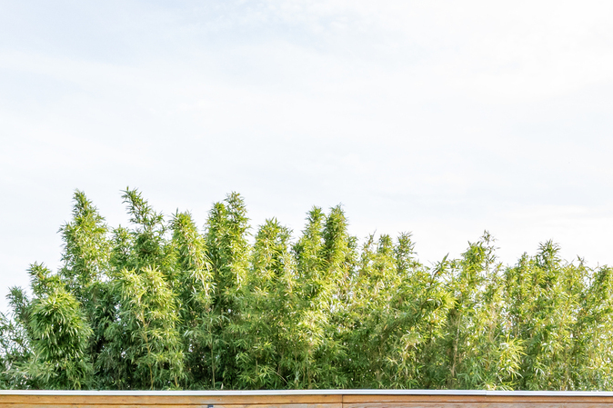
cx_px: 299
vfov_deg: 21.4
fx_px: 970
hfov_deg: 35.1
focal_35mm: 57
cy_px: 541
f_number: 11
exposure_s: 1/250
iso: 800
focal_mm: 16
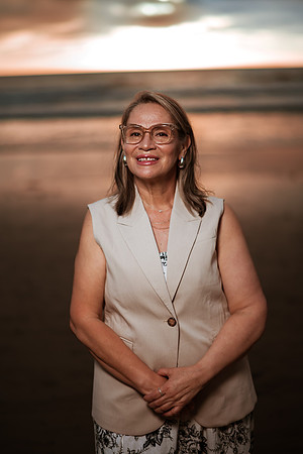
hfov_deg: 23.4
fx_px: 732
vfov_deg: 34.5
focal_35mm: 58
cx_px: 152
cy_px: 227
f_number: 1.4
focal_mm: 58
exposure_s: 1/3200
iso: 50
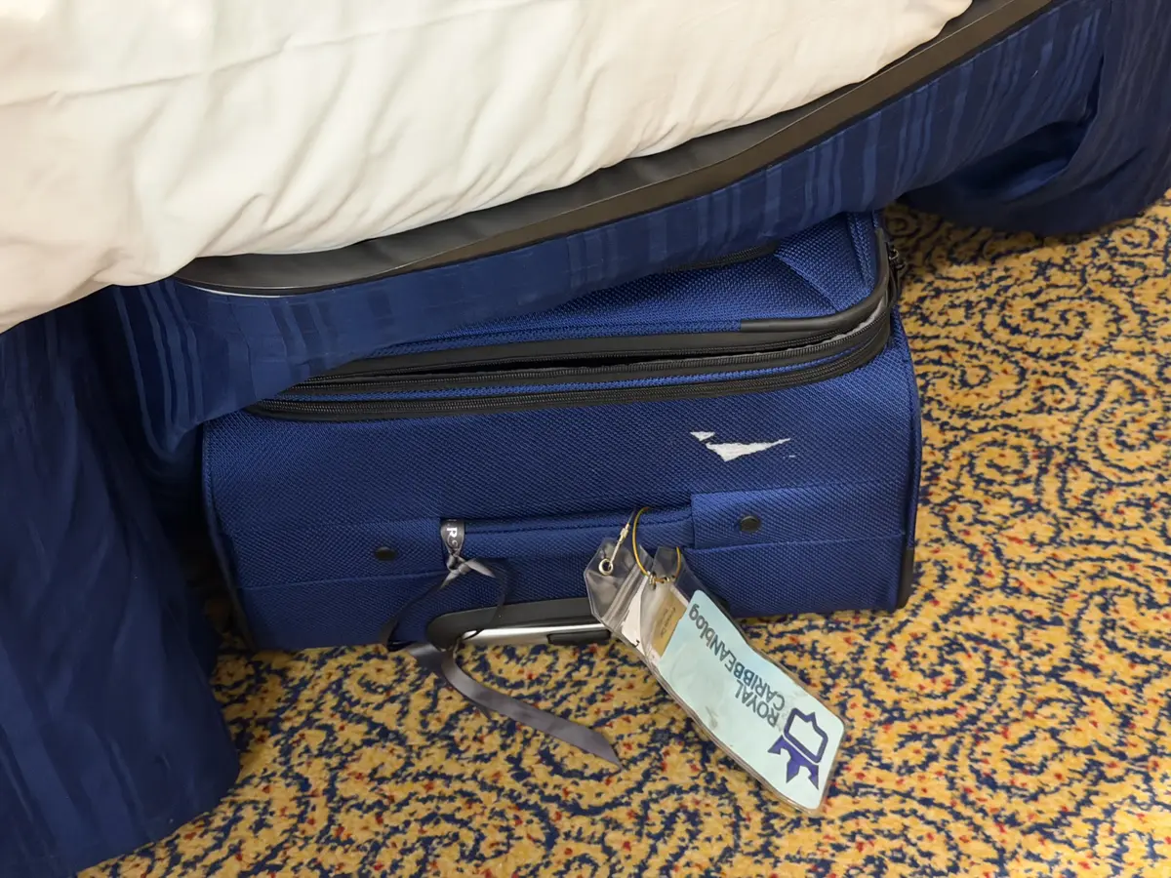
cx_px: 586
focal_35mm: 48
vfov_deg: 30.3
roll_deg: +3.4
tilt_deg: -44.2
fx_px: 1624
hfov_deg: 39.7
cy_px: 439
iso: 640
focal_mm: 6.76
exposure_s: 1/24
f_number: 1.78
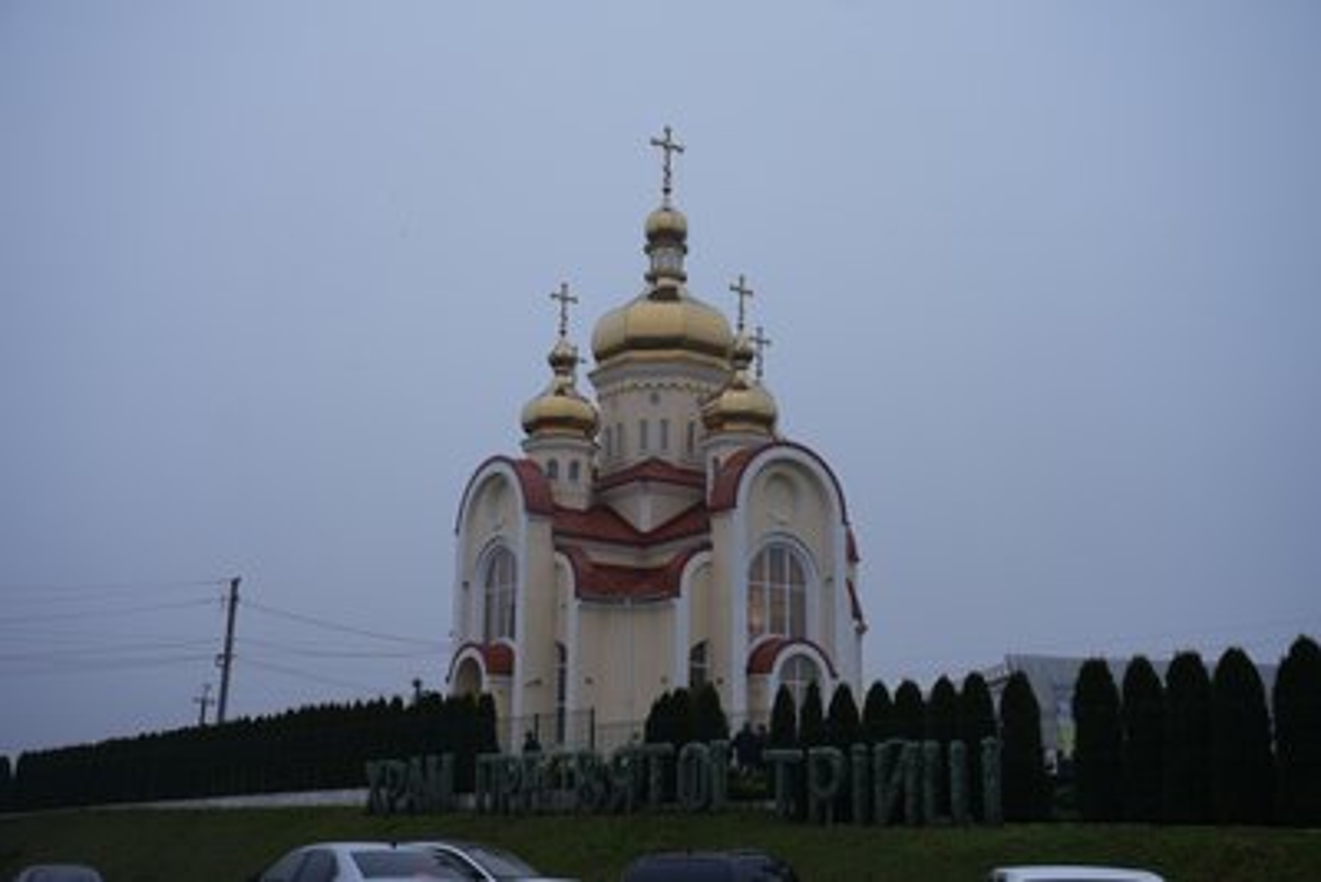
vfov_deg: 29.9
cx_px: 660
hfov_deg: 43.6
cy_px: 441
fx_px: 1652
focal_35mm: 45
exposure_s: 1/160
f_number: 4
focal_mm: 45
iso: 125
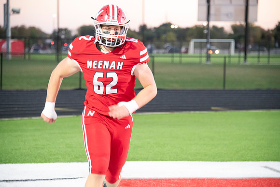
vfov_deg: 8.1
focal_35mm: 170
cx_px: 140
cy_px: 94
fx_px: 1322
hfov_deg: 12.1
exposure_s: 1/160
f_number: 5.6
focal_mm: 170
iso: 8000
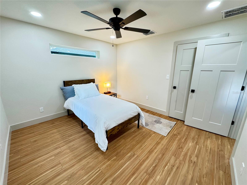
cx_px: 124
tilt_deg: -13.4
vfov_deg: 85.7
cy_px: 92
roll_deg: +0.1
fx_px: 100
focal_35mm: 14
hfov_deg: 102.1
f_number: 2.2
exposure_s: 1/60
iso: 200
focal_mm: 2.22
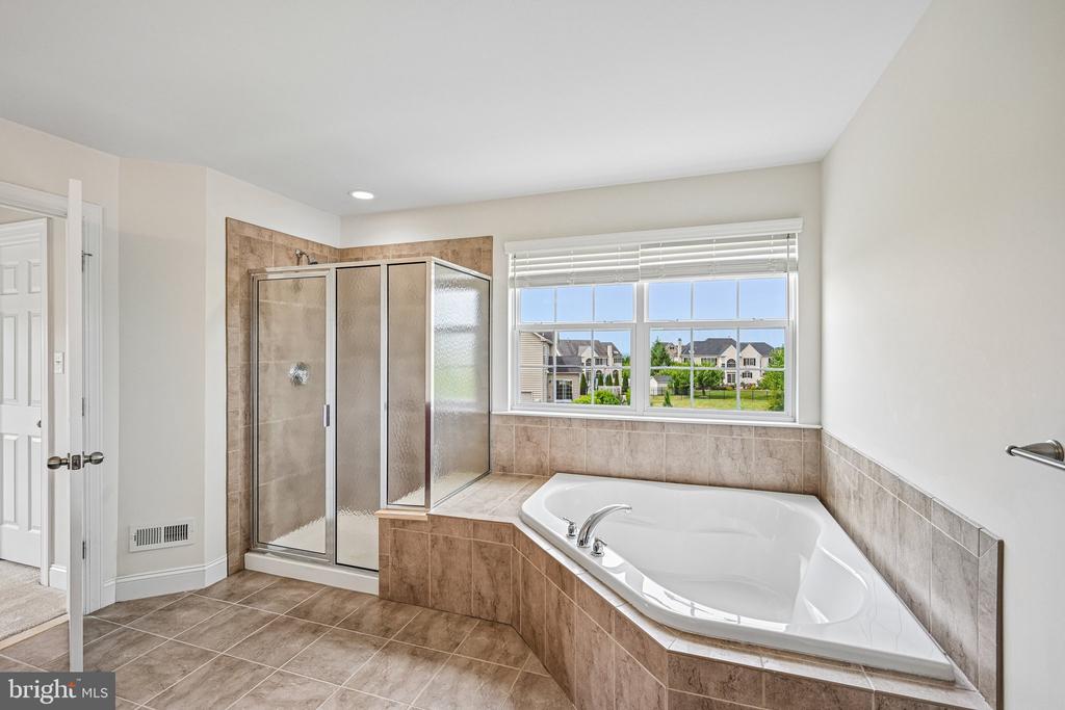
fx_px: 473
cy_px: 355
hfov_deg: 96.7
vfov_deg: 73.8
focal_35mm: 16
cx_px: 532
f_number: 8
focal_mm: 16
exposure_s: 1/320
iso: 800
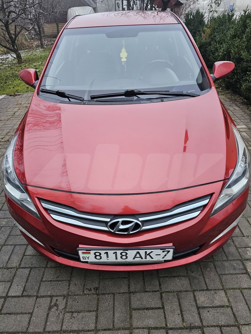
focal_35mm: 23
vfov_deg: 73.9
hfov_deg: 58.9
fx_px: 222
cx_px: 126
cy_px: 167
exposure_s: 1/142
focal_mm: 6.3
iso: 200
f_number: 1.7
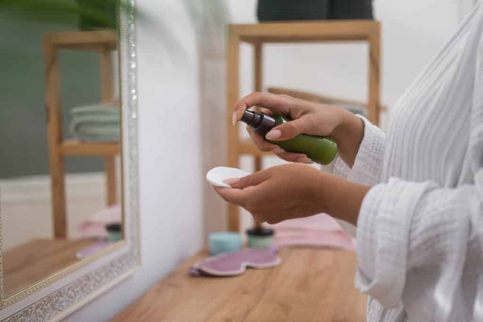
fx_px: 671
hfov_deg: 39.6
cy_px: 161
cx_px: 242
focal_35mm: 50
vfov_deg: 27.0
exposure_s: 1/100
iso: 640
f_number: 2.5
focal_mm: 50
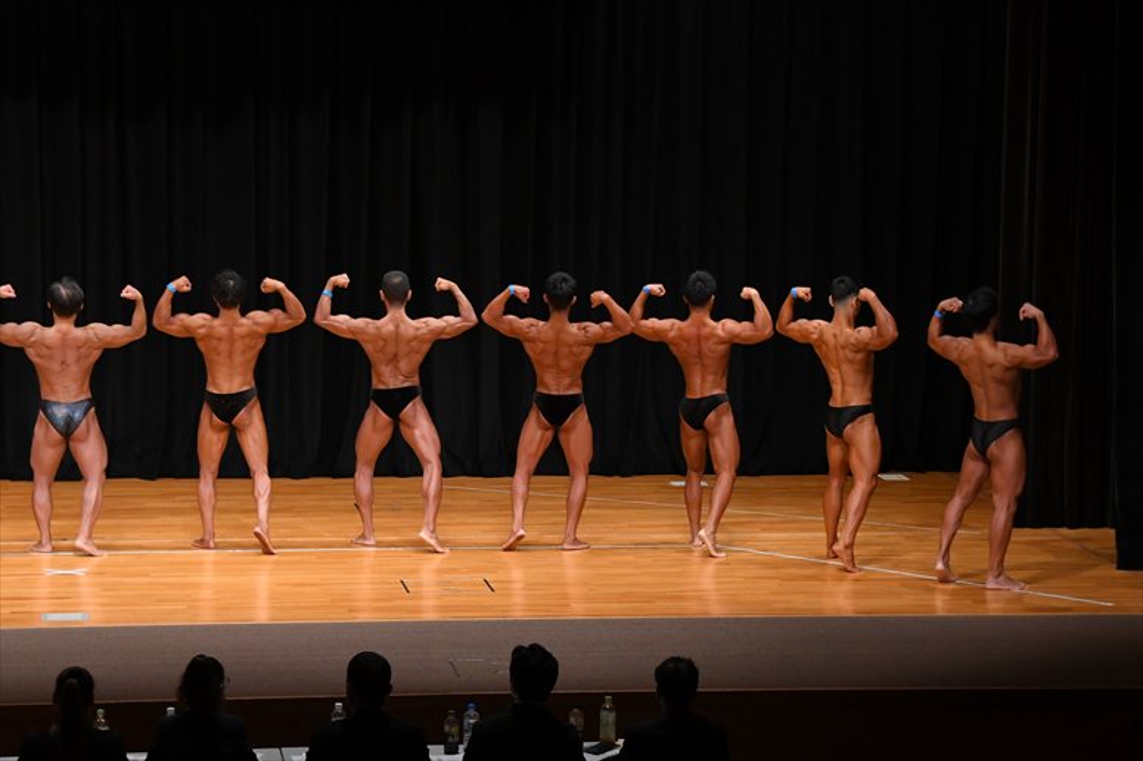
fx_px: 3713
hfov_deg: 17.5
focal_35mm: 117
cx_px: 572
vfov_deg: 11.7
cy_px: 380
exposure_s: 1/400
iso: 3200
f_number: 5.6
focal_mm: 78
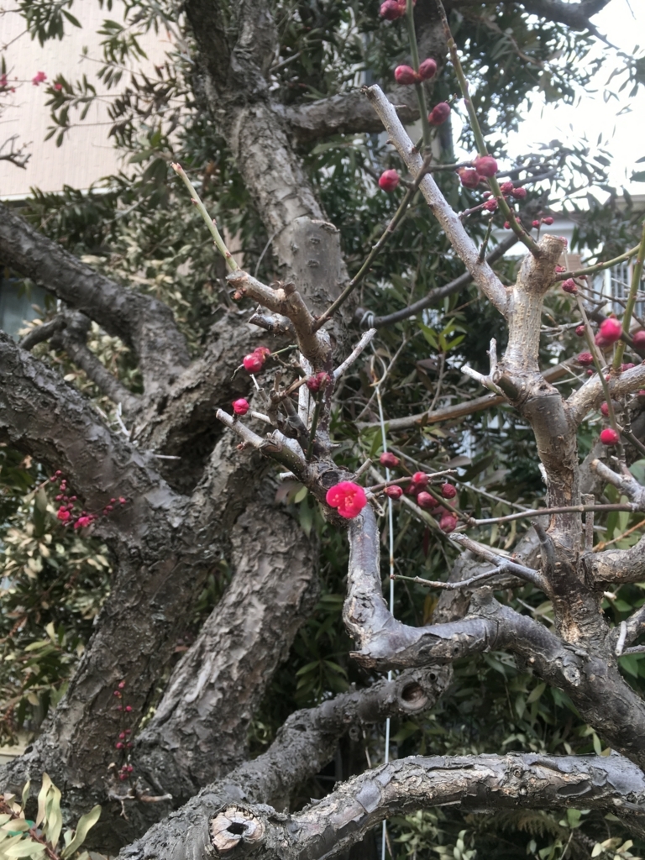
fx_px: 720
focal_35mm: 29
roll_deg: -2.3
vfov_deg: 61.7
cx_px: 322
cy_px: 430
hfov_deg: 48.2
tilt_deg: +9.2
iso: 25
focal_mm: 4.15
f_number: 2.2
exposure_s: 1/120
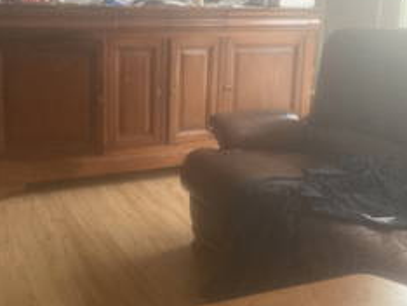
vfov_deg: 33.3
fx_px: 506
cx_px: 141
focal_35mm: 43
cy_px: 97
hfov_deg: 43.3
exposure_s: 1/45
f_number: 1.8
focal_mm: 3.99
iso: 320
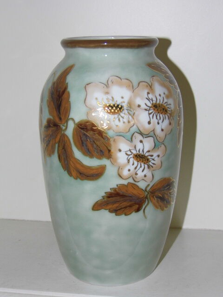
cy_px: 148
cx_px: 112
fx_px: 472
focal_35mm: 55
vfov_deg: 34.9
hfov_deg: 26.6
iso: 100
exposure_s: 1/80
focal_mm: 9.9
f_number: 3.5
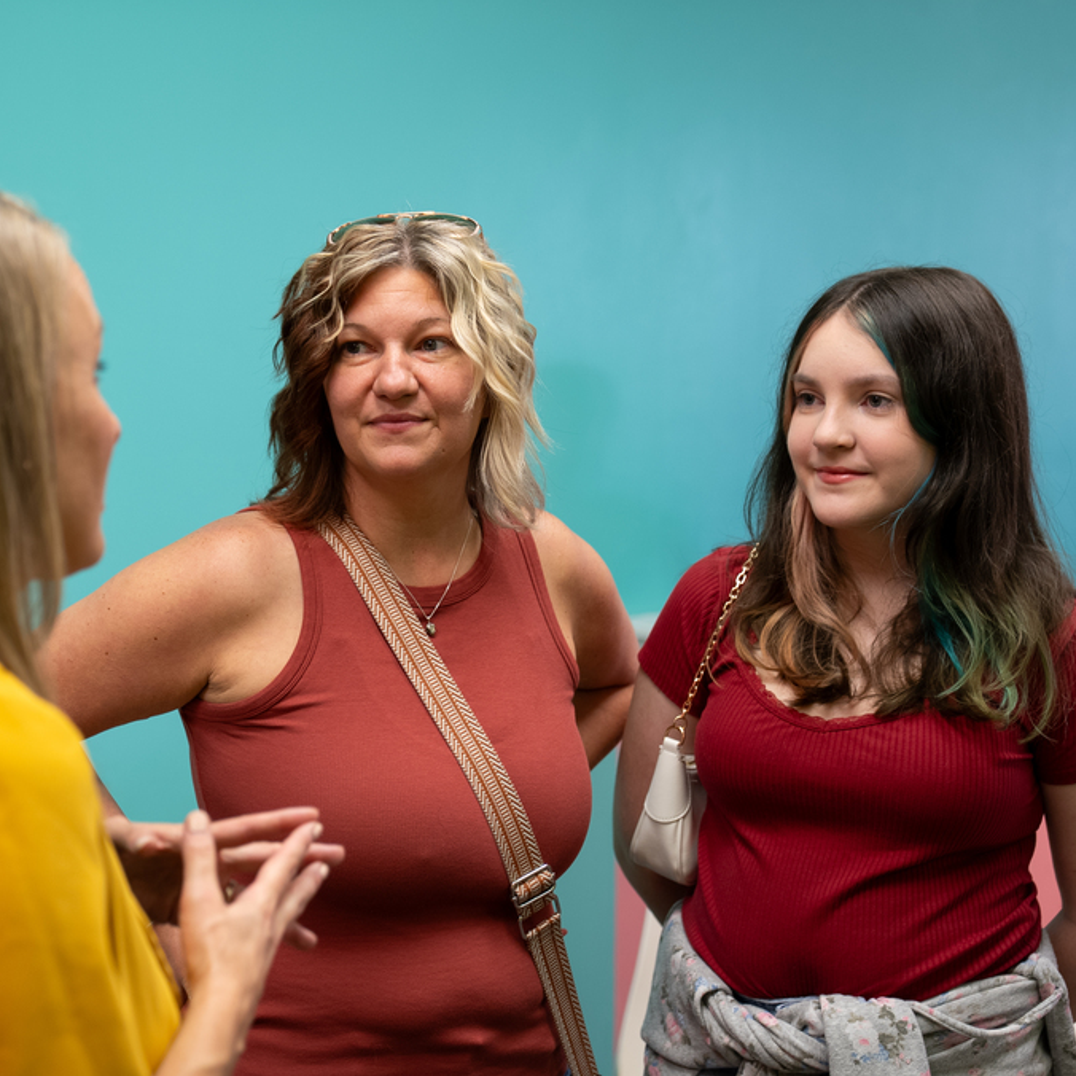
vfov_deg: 25.7
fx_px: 2356
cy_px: 540
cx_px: 454
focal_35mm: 67
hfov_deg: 25.7
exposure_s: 1/125
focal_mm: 52
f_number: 2.8
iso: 400
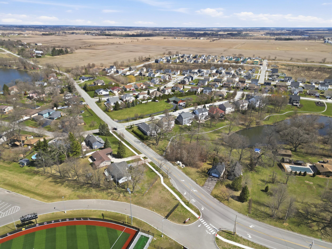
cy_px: 124
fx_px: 230
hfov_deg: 71.6
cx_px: 166
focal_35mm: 24
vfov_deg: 56.8
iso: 120
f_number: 1.7
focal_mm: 6.7
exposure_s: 1/2500
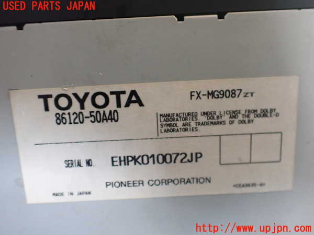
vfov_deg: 46.8
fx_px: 272
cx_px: 157
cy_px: 118
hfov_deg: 60.0
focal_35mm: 30
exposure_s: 1/125
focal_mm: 5.4
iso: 640
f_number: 2.3
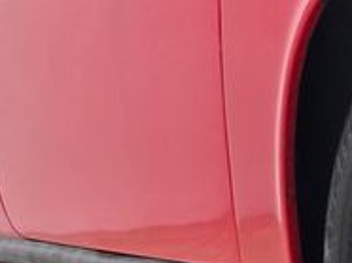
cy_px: 210
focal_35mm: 238
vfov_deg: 6.2
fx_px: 2417
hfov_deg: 8.2
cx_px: 433
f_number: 2.4
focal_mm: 7.9
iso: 250
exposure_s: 1/120
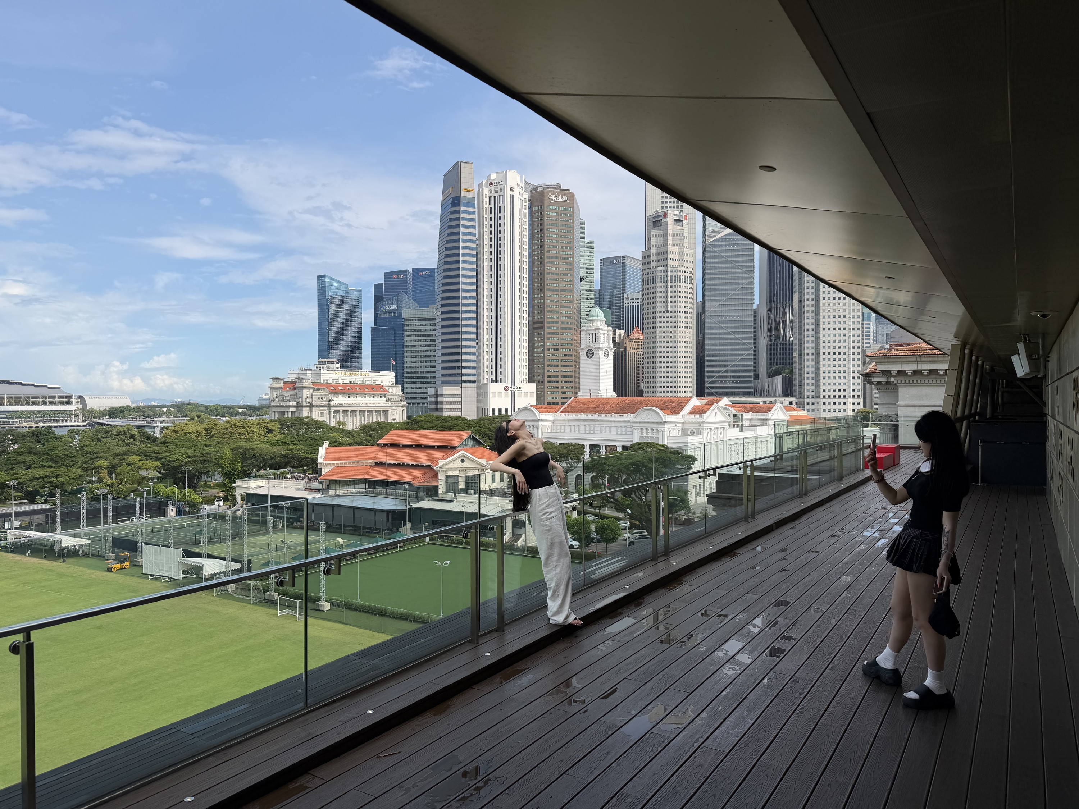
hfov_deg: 71.6
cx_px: 540
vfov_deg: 56.8
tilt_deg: -1.0
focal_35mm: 24
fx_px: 748
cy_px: 404
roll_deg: +1.0
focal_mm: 6.76
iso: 80
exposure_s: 1/4405
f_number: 1.78
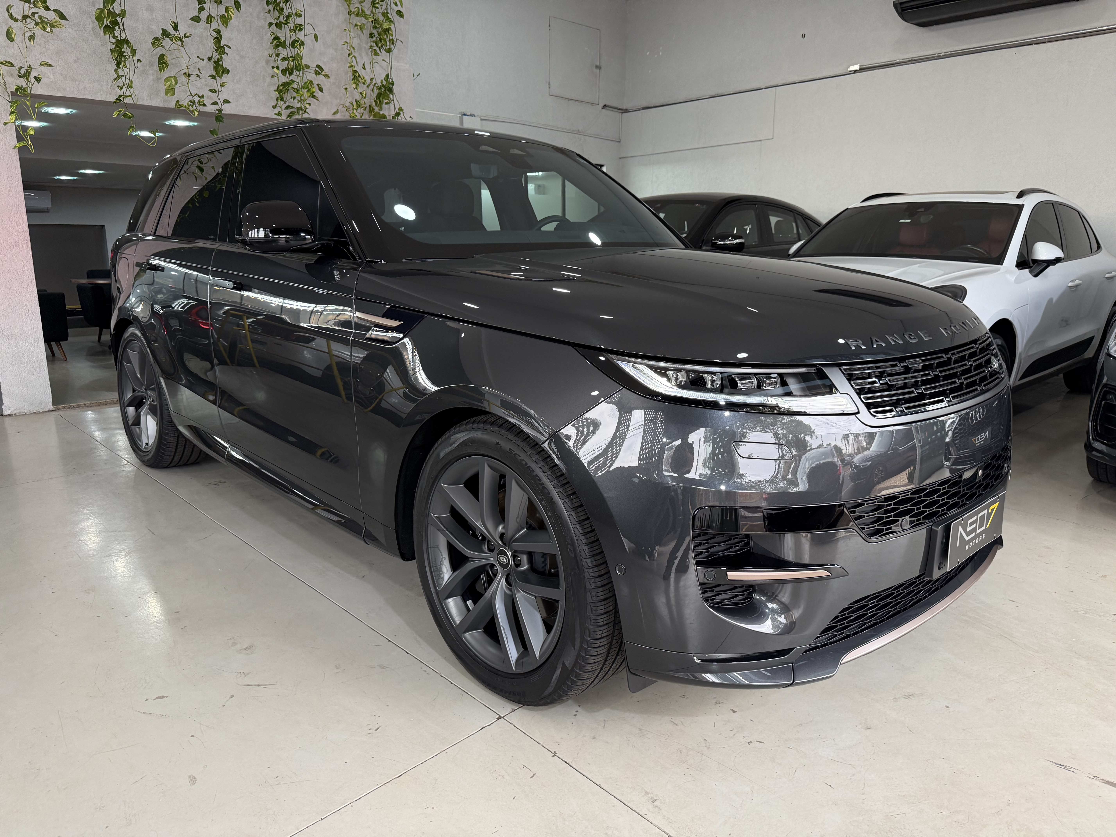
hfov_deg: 71.6
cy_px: 418
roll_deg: -1.0
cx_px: 558
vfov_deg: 56.8
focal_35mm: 24
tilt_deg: -12.0
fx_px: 774
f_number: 1.78
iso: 200
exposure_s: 1/62
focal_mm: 6.76
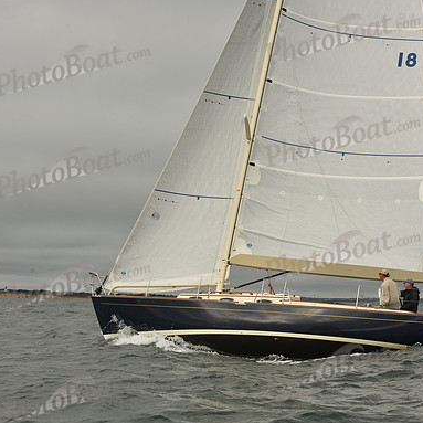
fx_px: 1244
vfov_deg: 19.3
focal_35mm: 90
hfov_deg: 19.3
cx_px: 209
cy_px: 212
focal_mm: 70
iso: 320
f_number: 10
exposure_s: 1/800
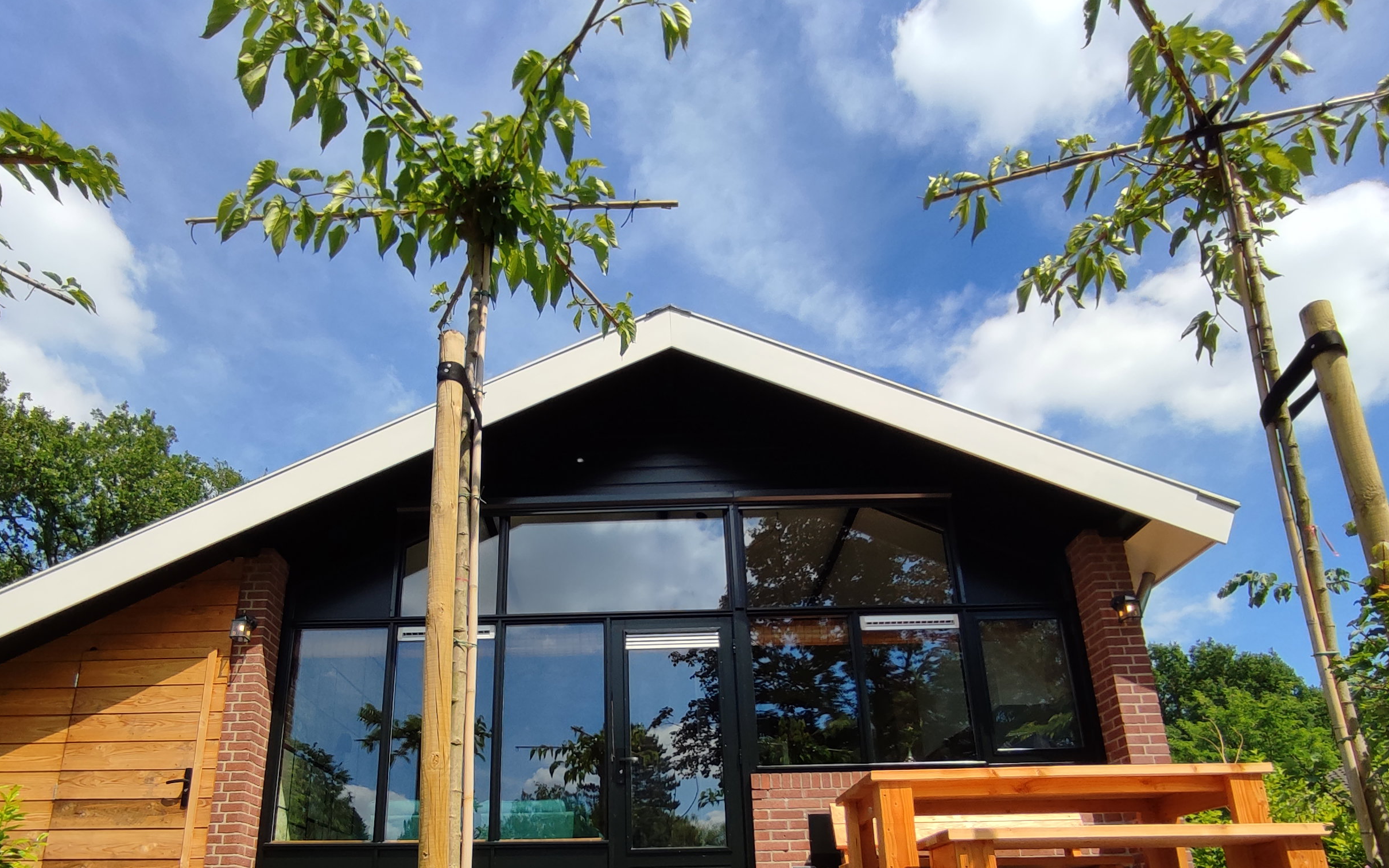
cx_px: 627
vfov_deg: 50.2
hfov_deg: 76.9
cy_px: 681
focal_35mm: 23
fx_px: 871
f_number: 2.2
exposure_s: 1/1508
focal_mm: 1.65
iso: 50
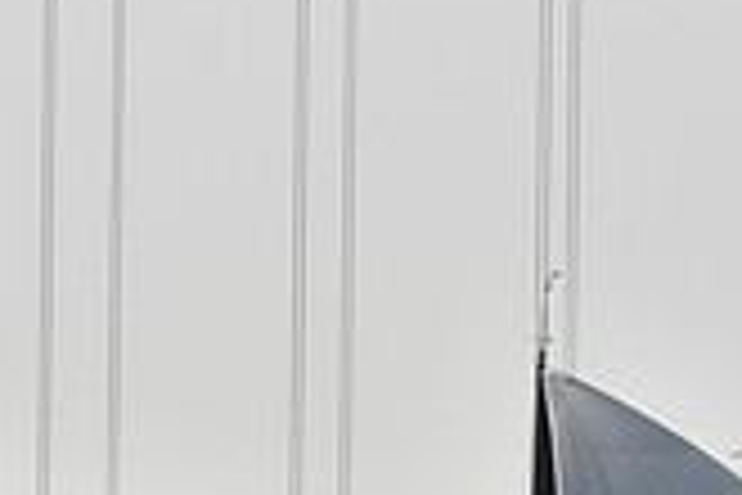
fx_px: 6884
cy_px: 1274
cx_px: 546
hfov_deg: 6.2
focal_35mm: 334
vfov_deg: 4.0
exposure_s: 1/1250
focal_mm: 95
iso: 250
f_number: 9
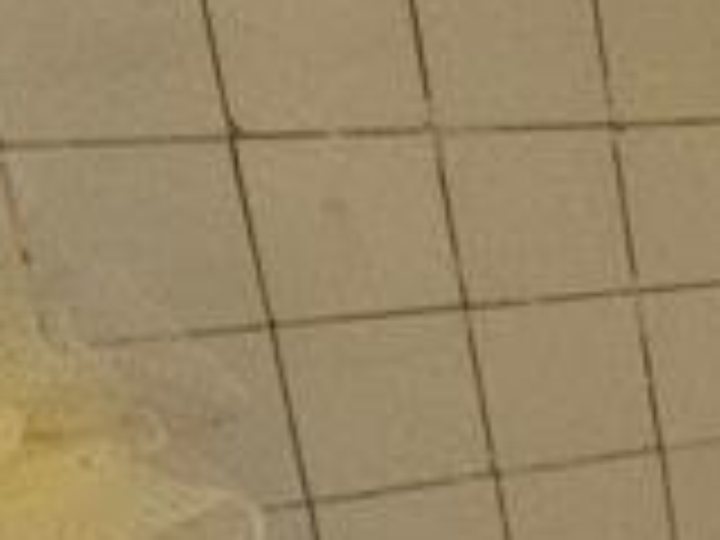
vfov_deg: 17.1
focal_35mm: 83
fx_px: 1726
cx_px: 1539
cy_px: 630
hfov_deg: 16.3
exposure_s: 1/60
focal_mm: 2.2
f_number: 2.2
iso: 200
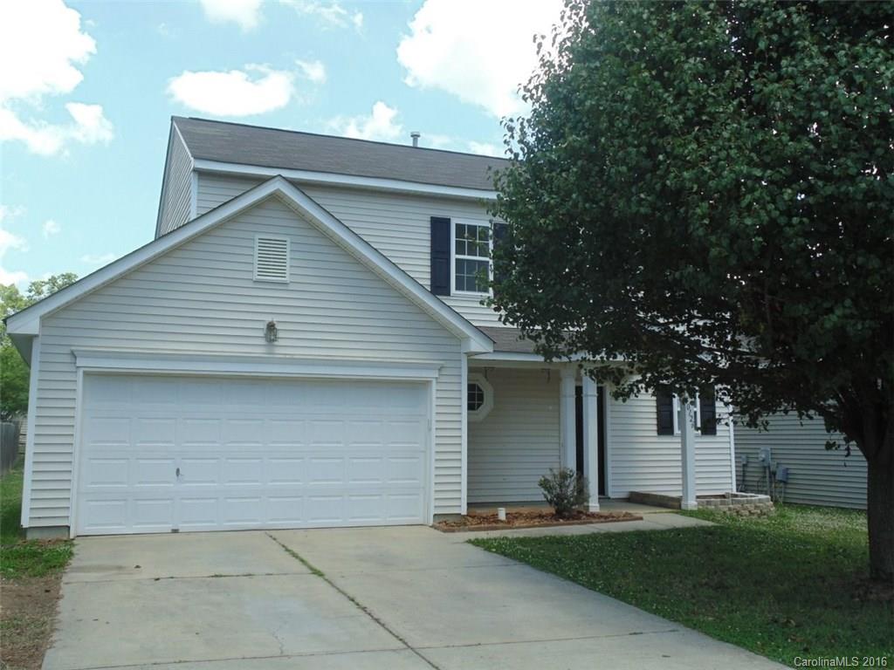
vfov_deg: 41.8
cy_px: 335
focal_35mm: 34
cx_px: 447
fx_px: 878
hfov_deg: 54.0
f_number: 3.4
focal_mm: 6.2
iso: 80
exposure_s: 1/400
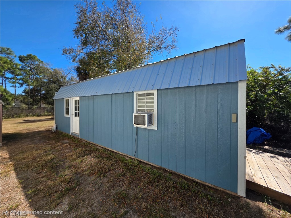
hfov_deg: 106.2
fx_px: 109
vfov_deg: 89.9
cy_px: 109
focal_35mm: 13
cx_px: 146
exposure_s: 1/2000
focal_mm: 2.2
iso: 40
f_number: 1.9
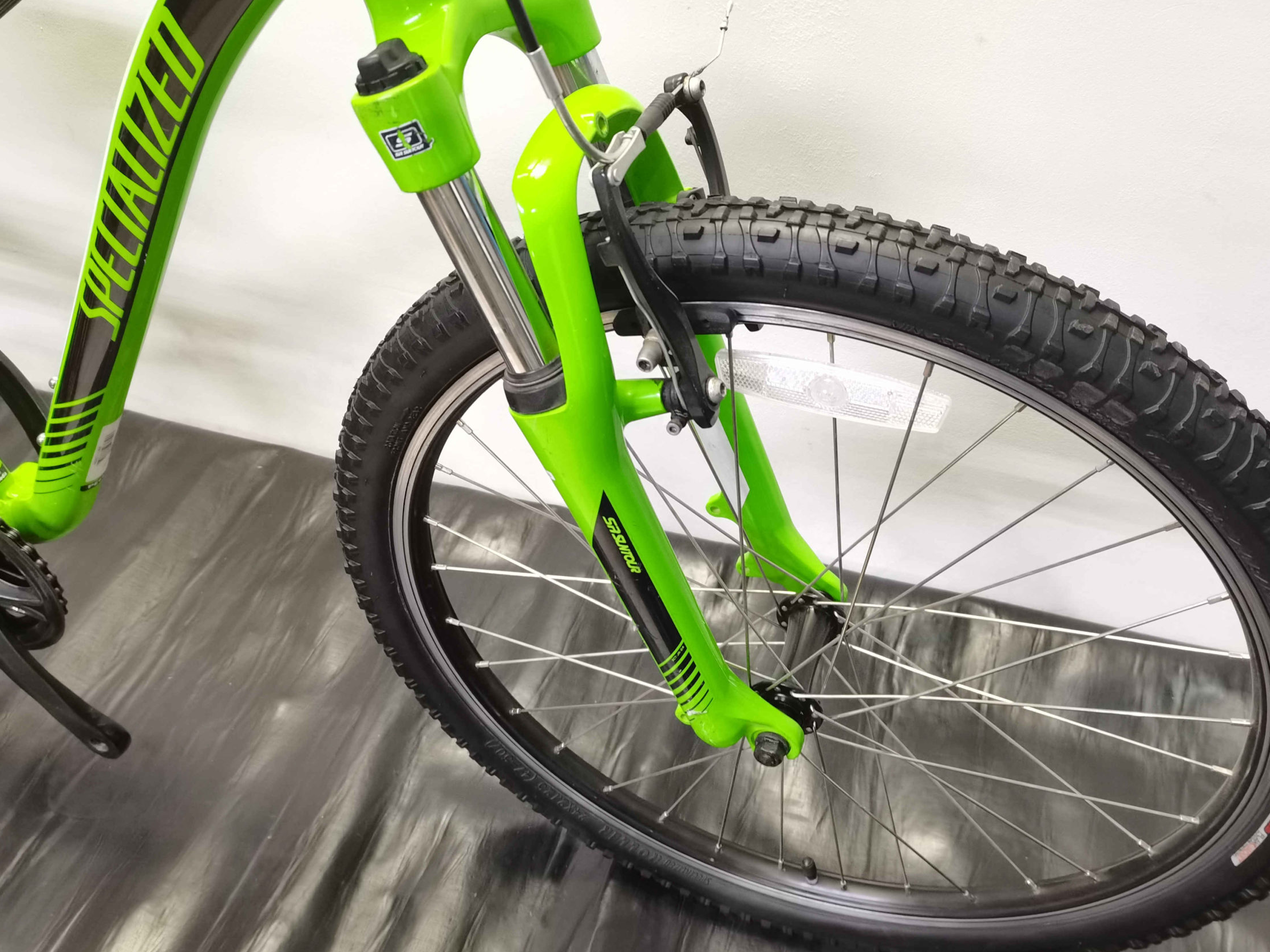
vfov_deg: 46.8
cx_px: 731
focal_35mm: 30
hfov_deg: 59.7
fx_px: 1101
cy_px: 451
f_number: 1.8
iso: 1000
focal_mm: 5.58
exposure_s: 1/20
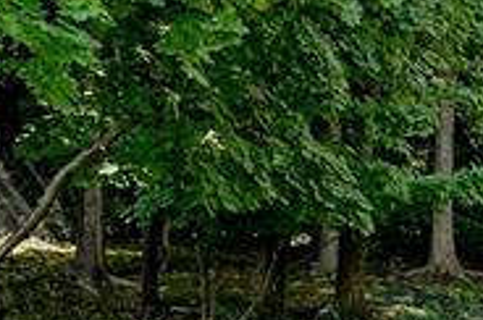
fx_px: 1045
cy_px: 286
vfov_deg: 17.2
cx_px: 971
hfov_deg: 17.9
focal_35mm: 78
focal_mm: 14
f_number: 8
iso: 400
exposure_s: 1/125
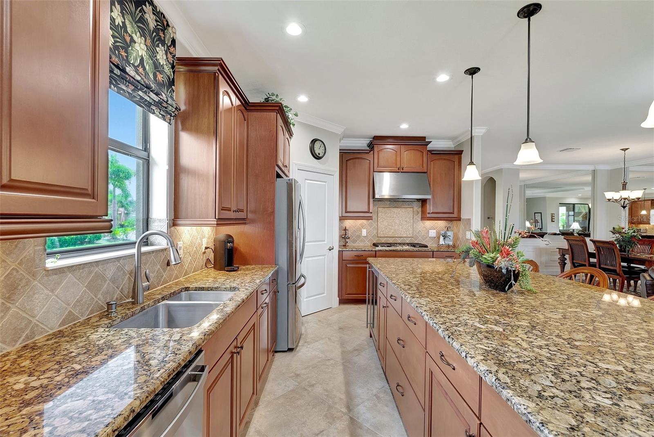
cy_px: 218
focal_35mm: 16
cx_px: 327
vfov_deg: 72.1
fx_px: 300
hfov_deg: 95.0
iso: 500
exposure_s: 1/2
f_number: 8
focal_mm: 16.5
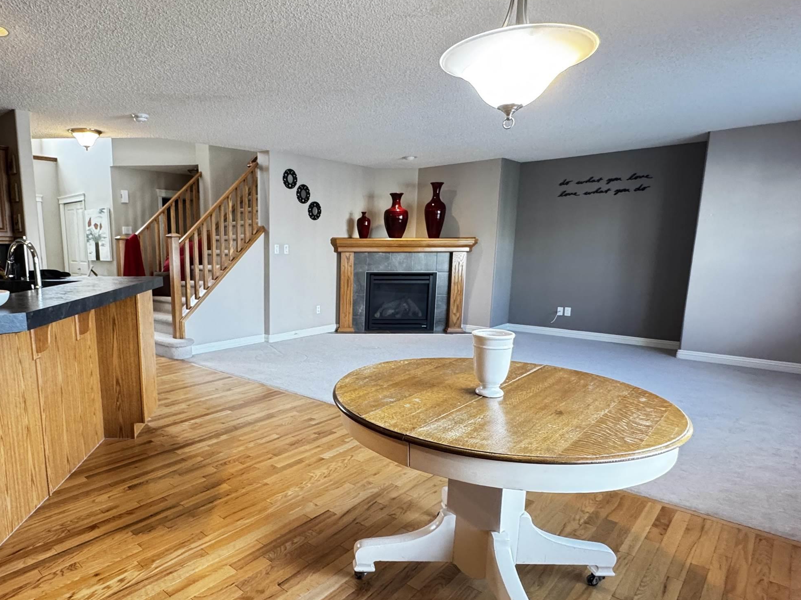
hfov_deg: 74.7
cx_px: 287
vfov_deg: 60.9
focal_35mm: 22
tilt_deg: -10.2
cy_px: 335
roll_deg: +0.6
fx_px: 509
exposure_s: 1/60
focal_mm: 2.22
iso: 320
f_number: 2.2
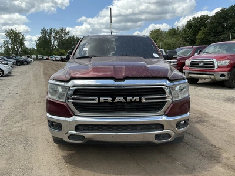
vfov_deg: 49.7
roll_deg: +0.2
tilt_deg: -4.6
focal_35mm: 28
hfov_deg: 63.4
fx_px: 190
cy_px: 88
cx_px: 118
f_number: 1.8
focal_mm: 3
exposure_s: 1/1311
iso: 25
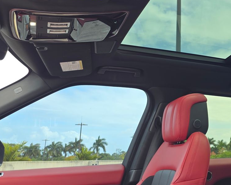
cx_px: 216
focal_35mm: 48
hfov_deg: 36.0
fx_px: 328
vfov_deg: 31.4
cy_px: 83
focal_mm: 6.25
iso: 40
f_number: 1.7
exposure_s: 1/359
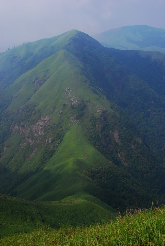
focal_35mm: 44
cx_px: 82
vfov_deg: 44.9
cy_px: 123
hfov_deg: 31.0
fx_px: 297
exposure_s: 1/100
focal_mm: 29
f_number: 16
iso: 100
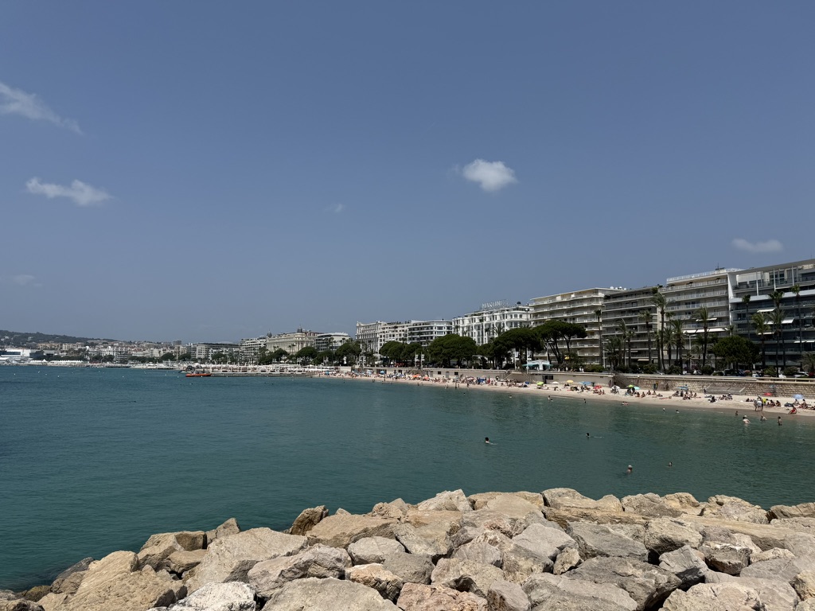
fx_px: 565
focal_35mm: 24
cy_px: 306
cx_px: 408
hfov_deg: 71.6
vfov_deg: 56.8
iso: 80
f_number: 1.78
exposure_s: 1/9091
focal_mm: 6.76
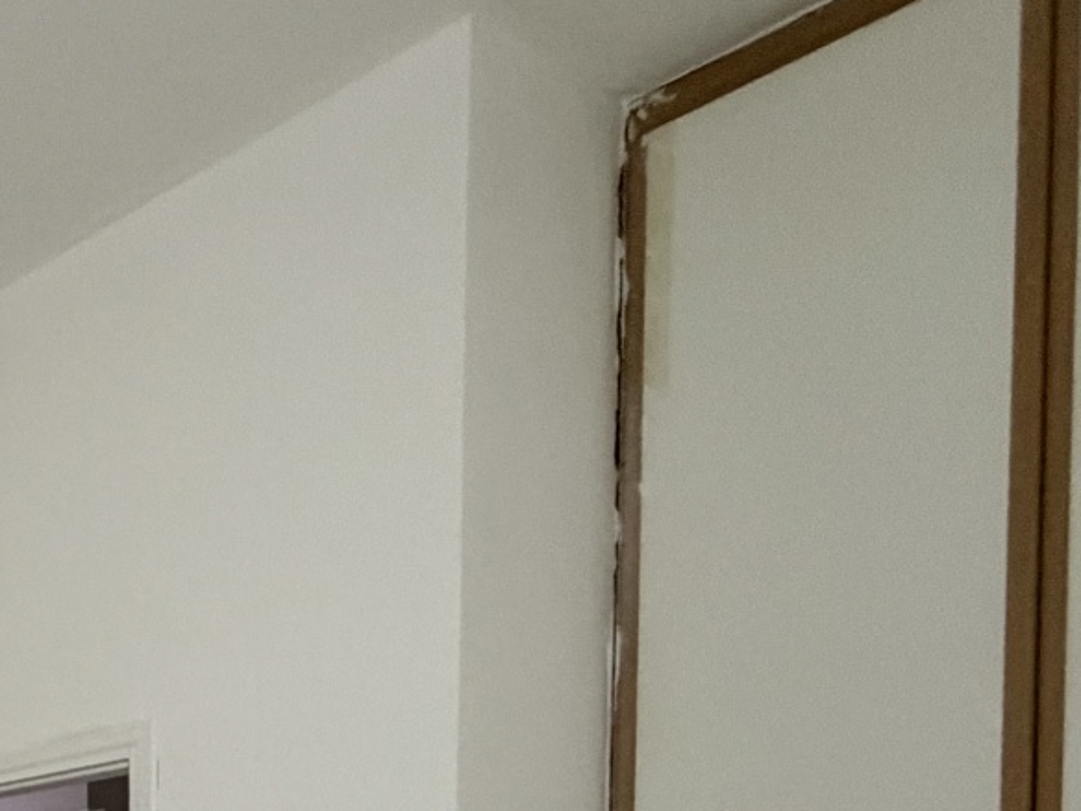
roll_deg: -1.0
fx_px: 1437
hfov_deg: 28.4
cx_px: -507
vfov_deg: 26.3
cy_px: 1079
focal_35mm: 46
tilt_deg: -0.3
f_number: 2.2
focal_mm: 2.22
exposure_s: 1/50
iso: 400
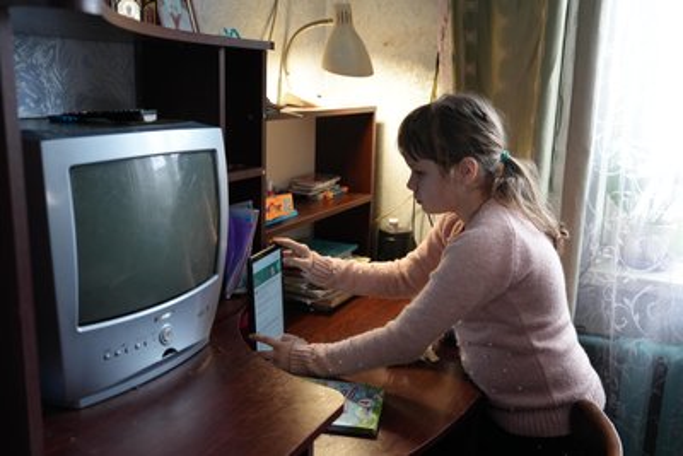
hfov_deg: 55.8
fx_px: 645
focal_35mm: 34
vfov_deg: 38.9
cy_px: 228
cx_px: 342
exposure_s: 1/160
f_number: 4
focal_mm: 34
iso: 2500
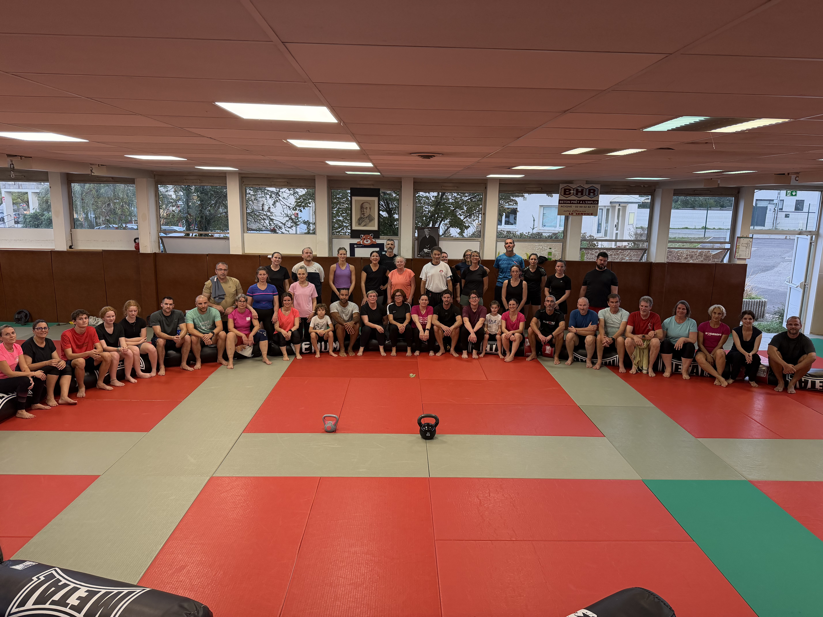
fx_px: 571
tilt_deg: -10.6
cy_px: 308
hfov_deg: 71.6
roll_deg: -0.7
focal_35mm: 24
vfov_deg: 56.8
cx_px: 412
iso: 250
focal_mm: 6.76
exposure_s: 1/100
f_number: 1.78
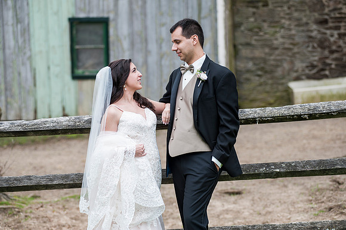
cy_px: 115
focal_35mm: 105
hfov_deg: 19.5
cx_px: 173
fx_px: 1009
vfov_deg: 13.0
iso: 200
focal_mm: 105
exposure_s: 1/800
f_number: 3.2
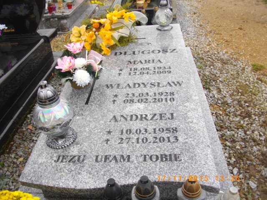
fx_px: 247
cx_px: 134
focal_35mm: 32
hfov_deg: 56.8
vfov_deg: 44.2
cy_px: 100
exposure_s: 1/160
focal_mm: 5.7
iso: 100
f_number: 2.9
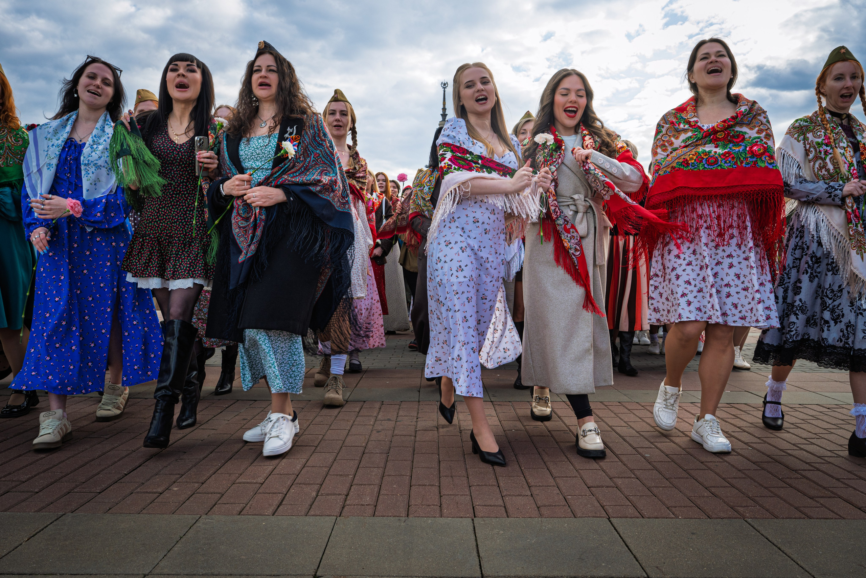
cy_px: 289
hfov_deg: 62.7
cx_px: 433
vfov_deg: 44.2
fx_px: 710
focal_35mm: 30
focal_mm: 28
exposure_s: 1/250
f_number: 7.1
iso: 160
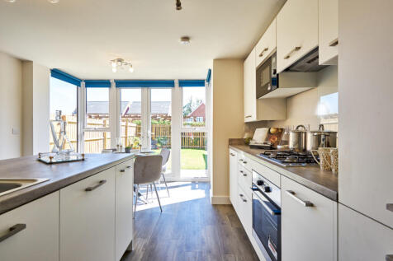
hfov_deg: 95.0
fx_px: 180
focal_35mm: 16
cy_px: 130
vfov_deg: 72.0
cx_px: 196
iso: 160
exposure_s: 1/30
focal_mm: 11
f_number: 8
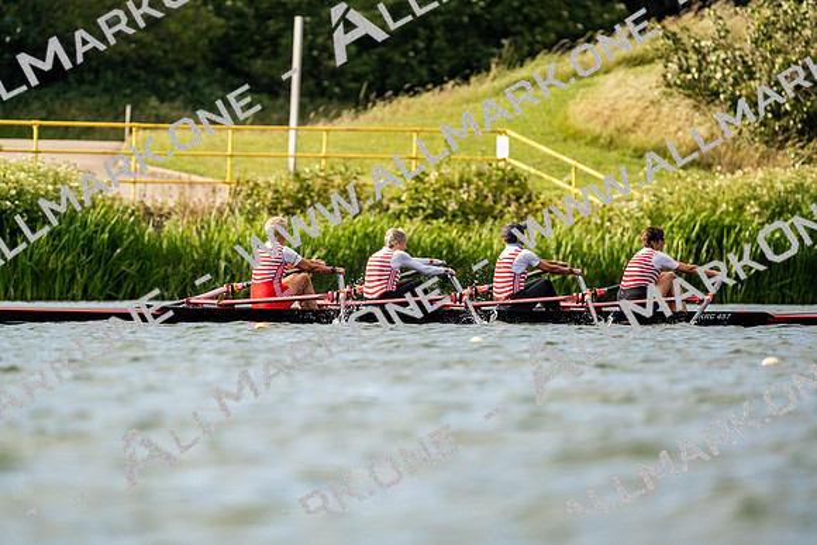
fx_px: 13619
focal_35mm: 600
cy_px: 272
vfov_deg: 2.3
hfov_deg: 3.4
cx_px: 408
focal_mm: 600
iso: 400
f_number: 6.3
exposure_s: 1/2000
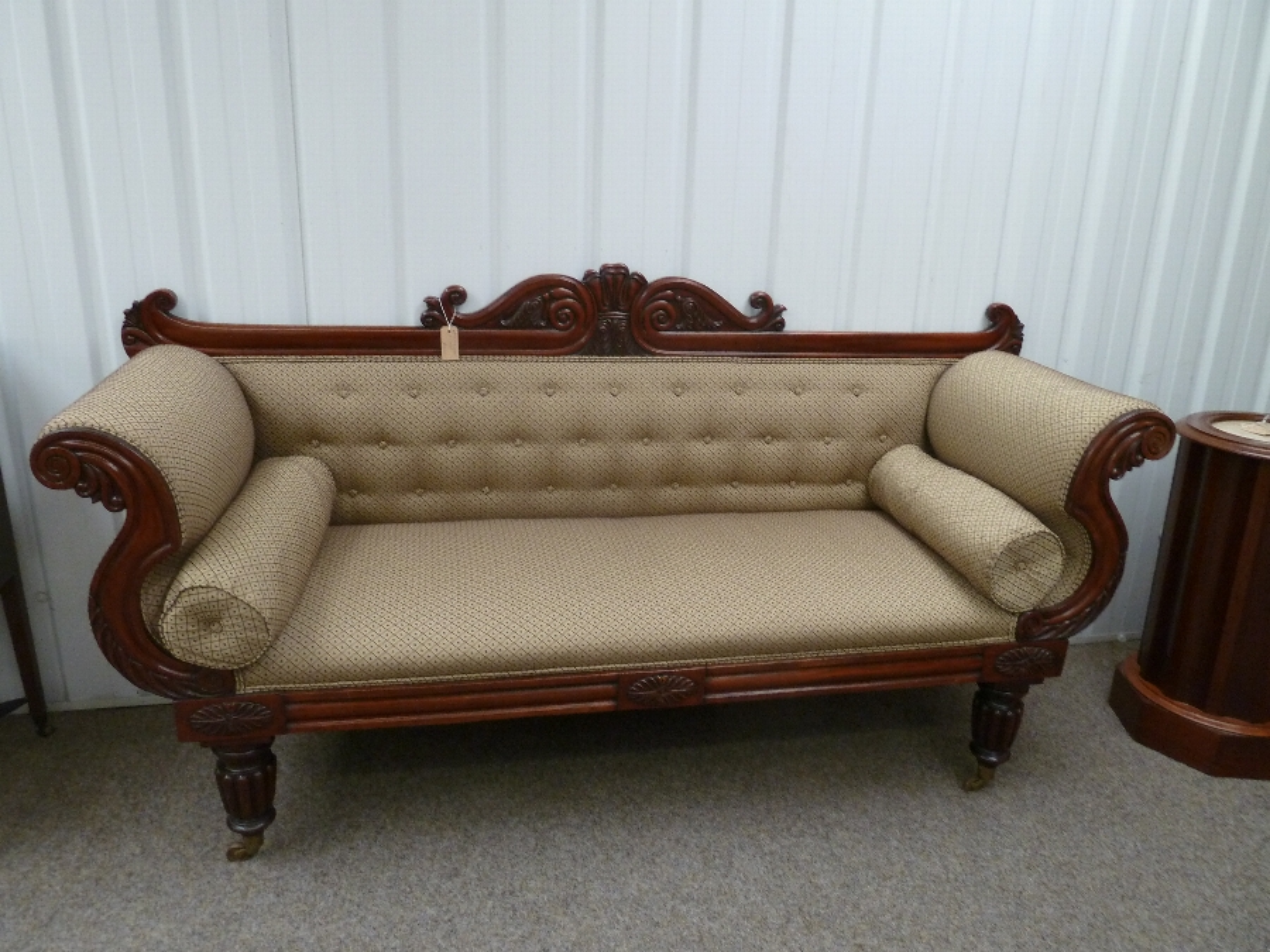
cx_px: 635
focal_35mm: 25
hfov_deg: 69.4
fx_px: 917
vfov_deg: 54.9
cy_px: 476
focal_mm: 4.1
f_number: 3.3
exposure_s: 1/30
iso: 250
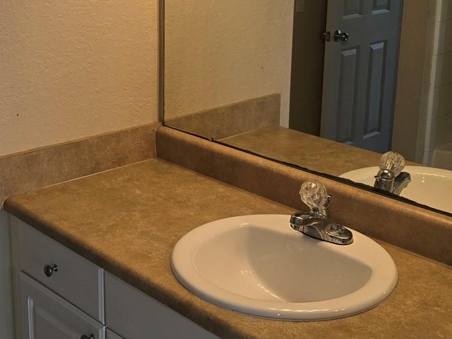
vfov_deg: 25.4
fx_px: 744
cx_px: 155
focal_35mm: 57
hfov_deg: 33.5
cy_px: 90
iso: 25
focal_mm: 6.3
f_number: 1.7
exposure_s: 1/60
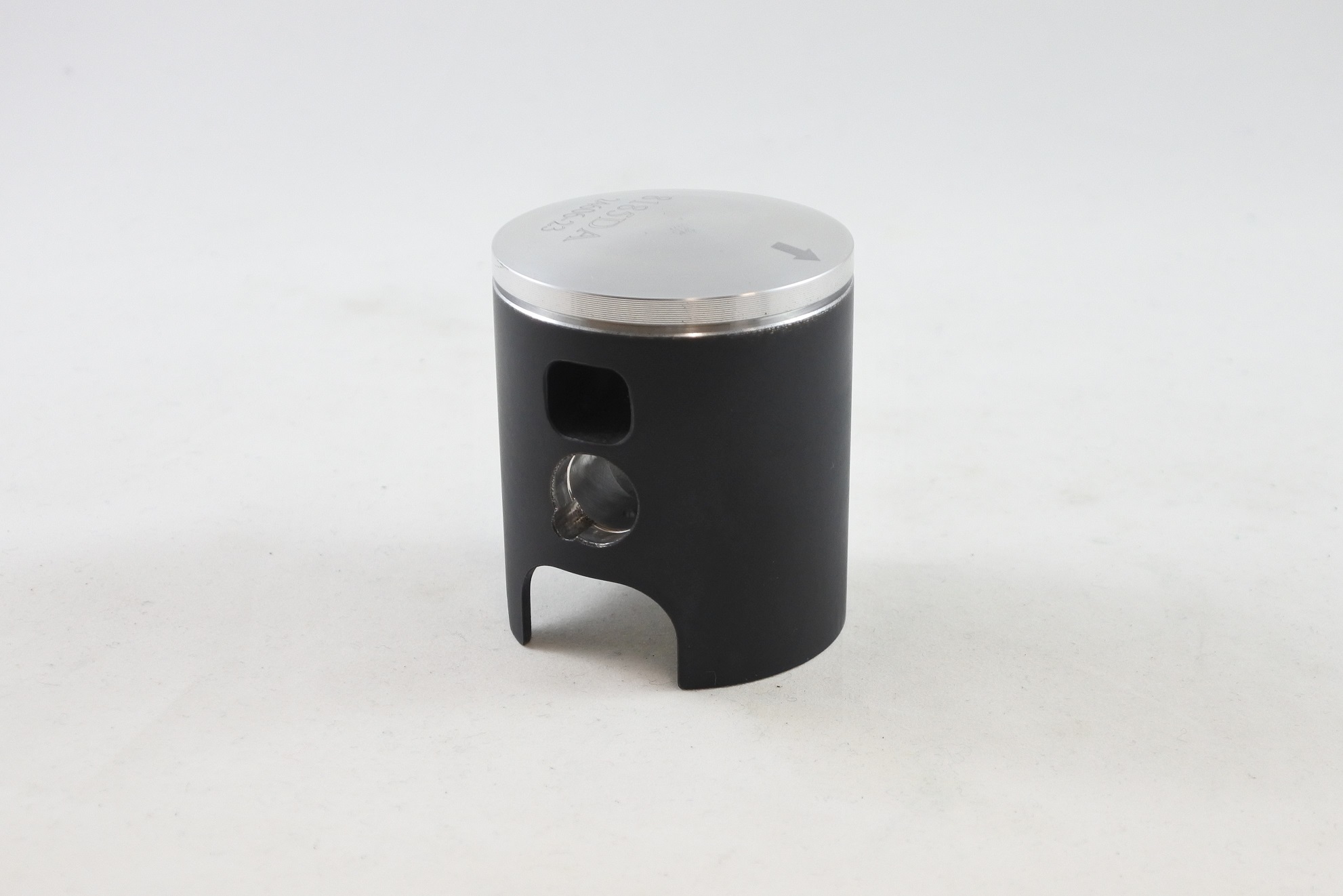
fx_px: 1604
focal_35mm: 43
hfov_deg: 45.4
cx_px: 672
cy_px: 448
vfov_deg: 31.2
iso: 500
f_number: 4.5
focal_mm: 16.1
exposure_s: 1/125
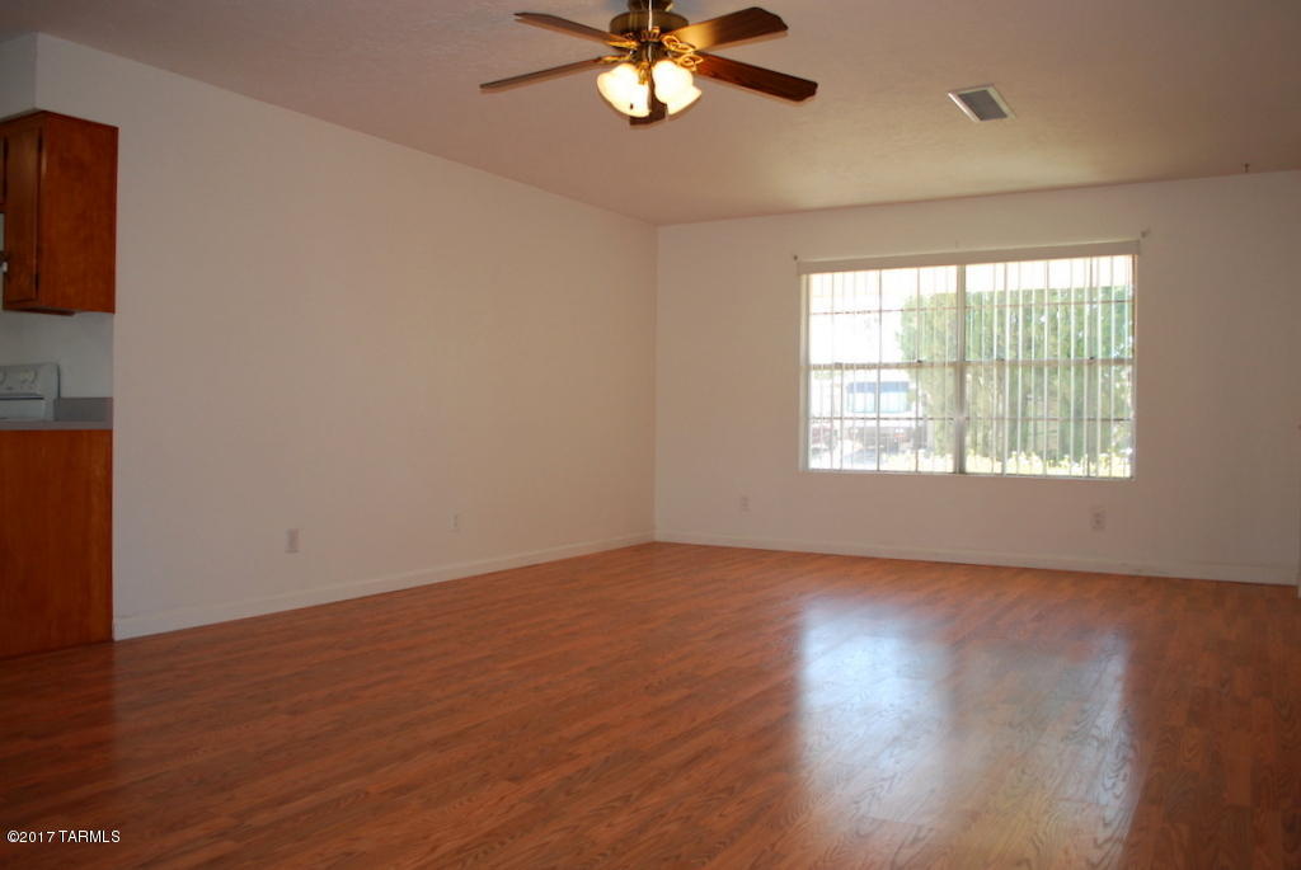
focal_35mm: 27
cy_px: 435
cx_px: 650
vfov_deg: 48.0
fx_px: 977
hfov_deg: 67.3
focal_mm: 18
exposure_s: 1/100
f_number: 3.5
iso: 200
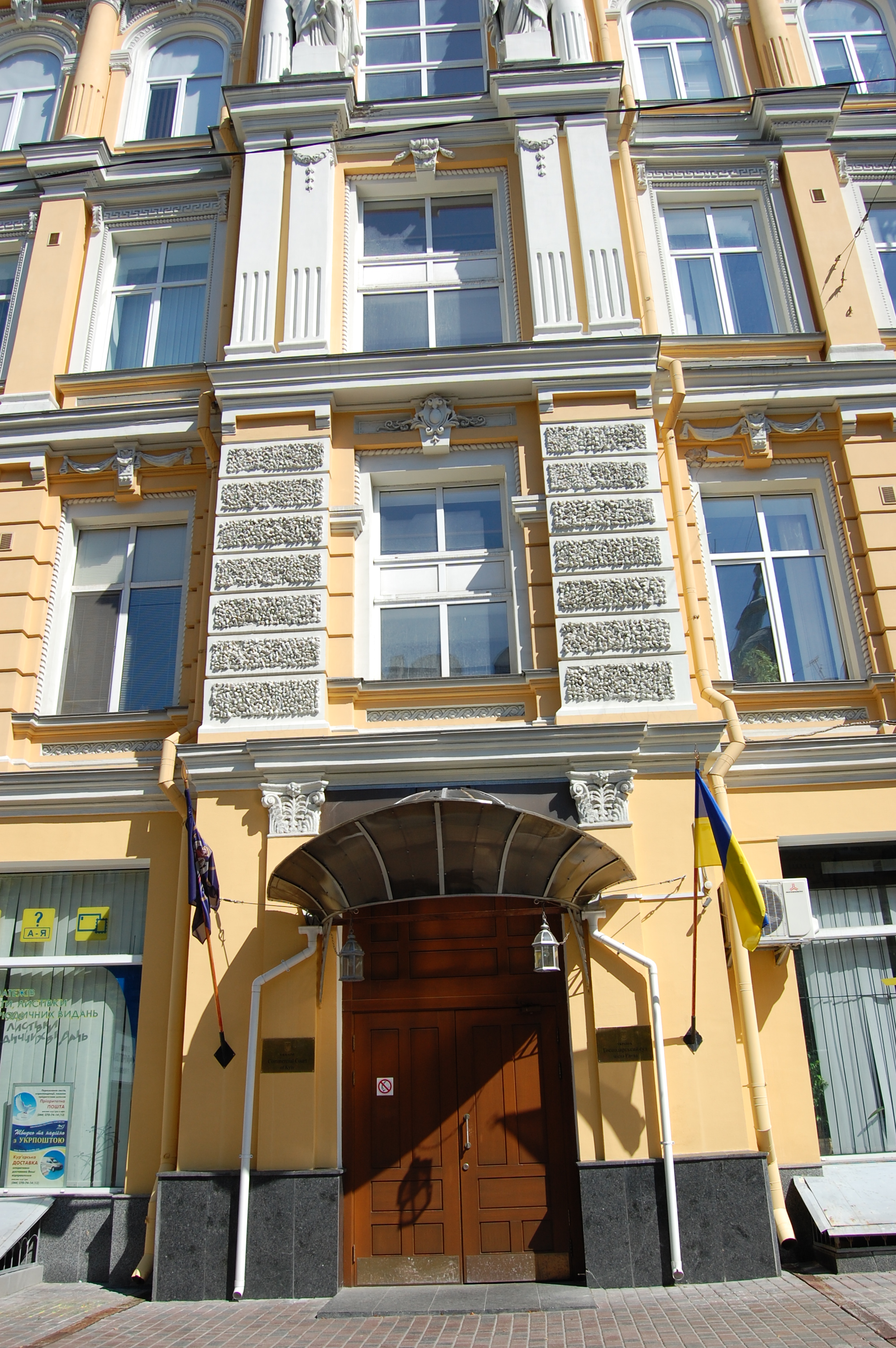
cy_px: 674
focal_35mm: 27
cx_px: 448
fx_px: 1010
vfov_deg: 67.4
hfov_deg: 47.8
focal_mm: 18
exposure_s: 1/400
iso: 200
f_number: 10
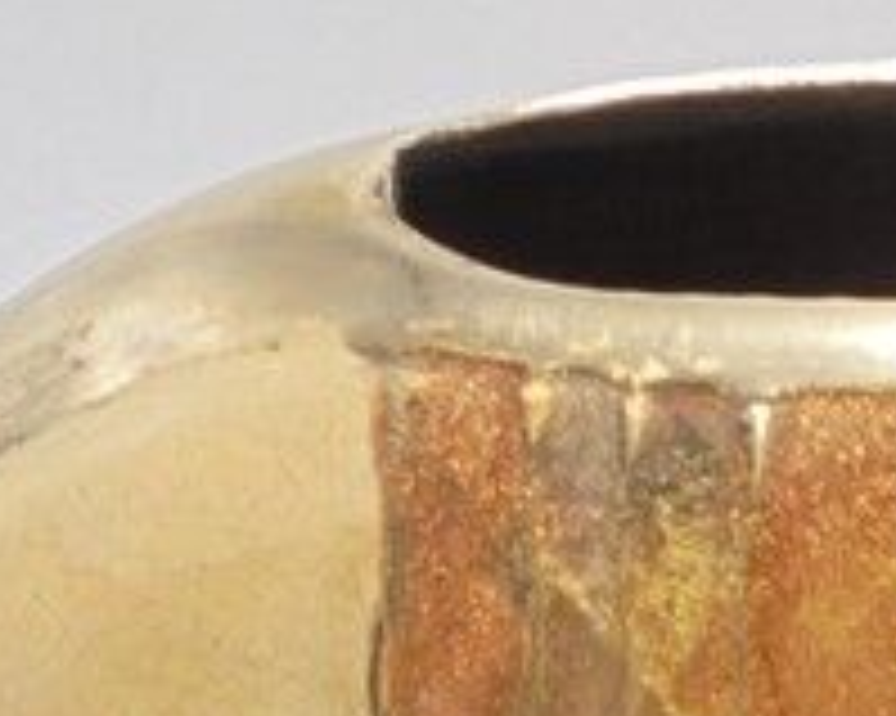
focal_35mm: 150
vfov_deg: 9.8
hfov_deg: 12.4
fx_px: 3976
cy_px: 1286
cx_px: 1261
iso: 100
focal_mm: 6.1
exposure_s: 1/30
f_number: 4
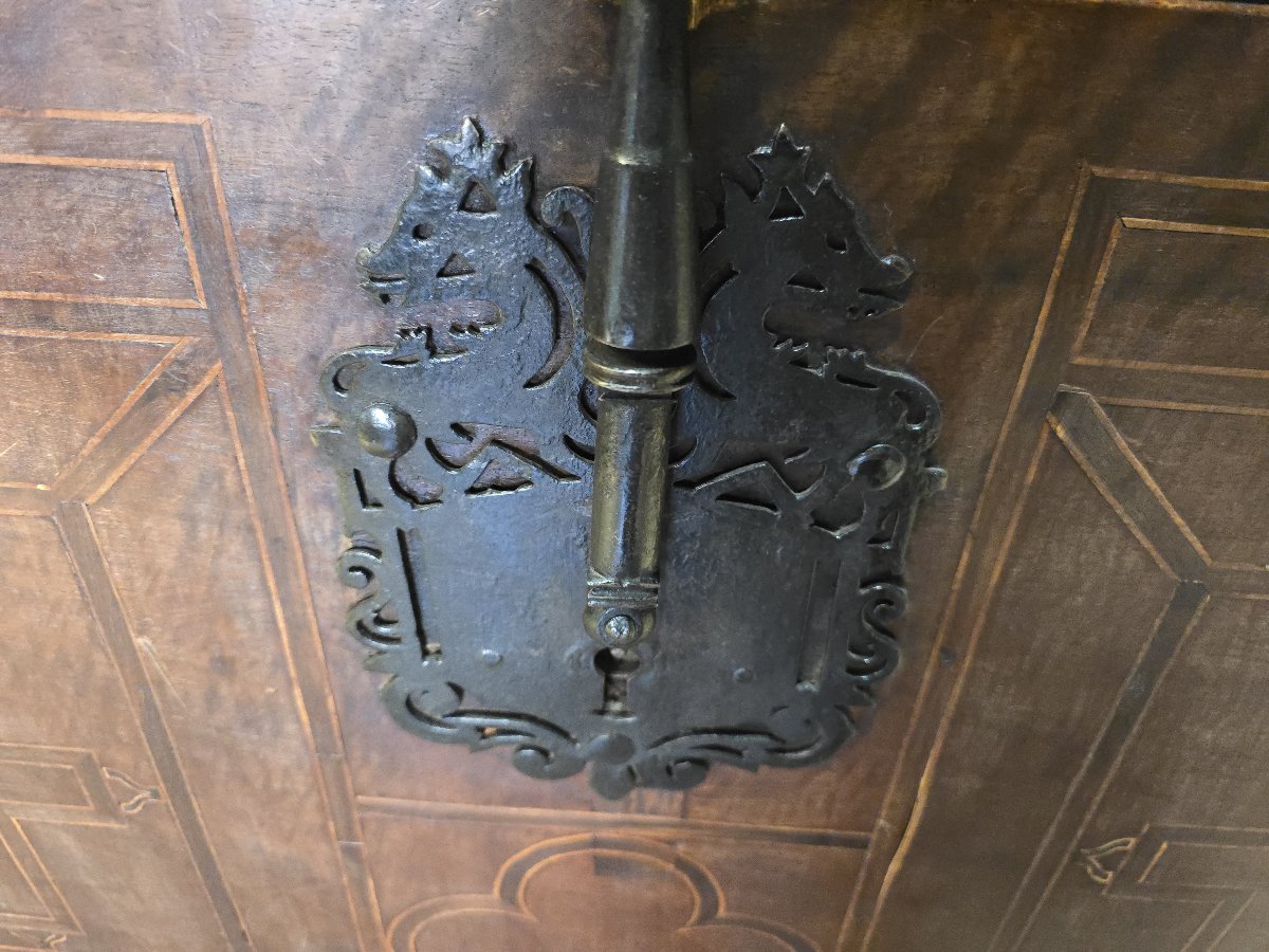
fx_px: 843
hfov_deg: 73.9
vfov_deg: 58.9
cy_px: 476
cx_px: 634
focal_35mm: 23
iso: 1600
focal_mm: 6.3
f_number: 1.7
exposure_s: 1/50
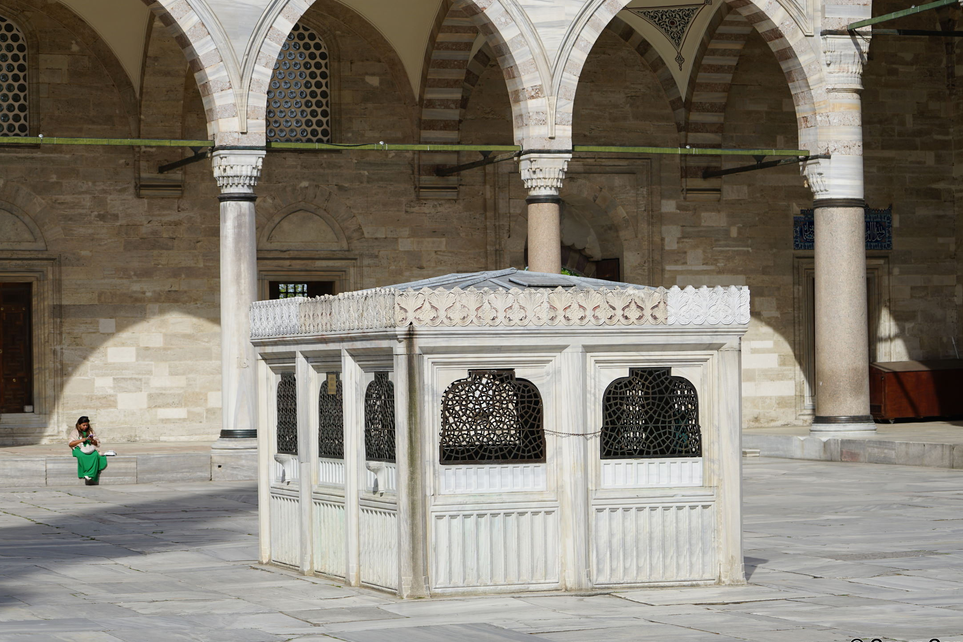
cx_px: 480
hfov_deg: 21.7
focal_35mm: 94
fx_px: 2514
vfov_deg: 14.6
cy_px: 323
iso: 100
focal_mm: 85
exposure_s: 1/500
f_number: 6.3
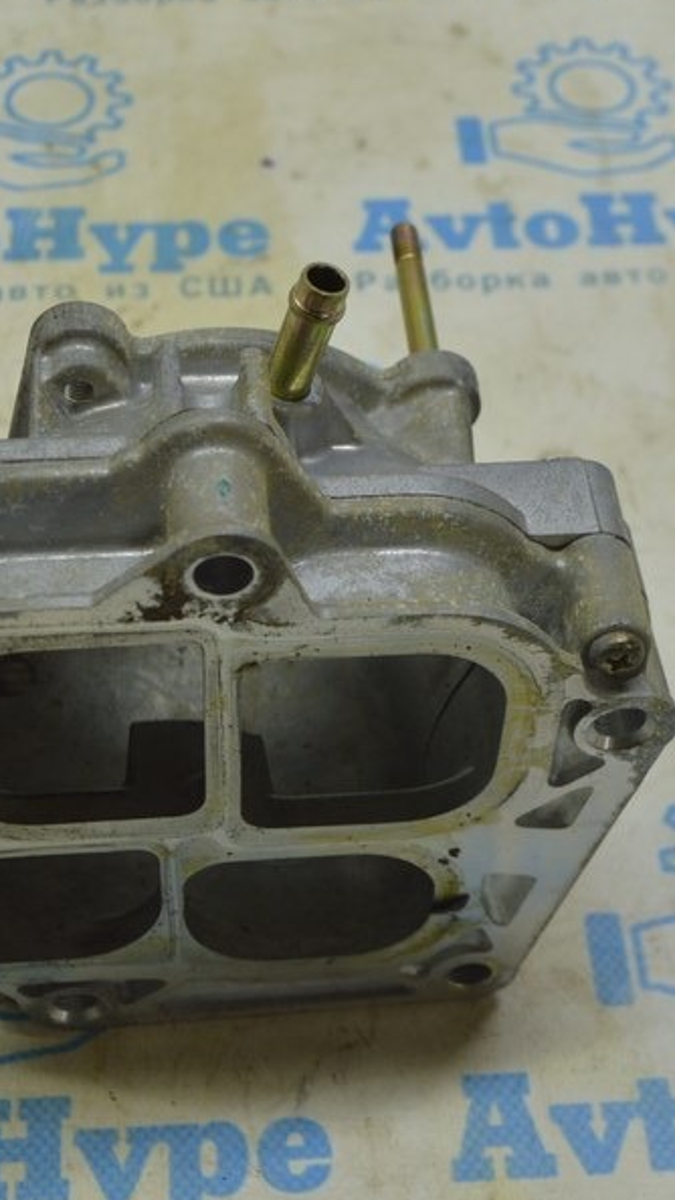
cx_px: 287
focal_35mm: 65
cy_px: 609
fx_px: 2069
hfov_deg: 18.5
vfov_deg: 32.4
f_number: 5.6
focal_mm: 24
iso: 400
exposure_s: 1/40
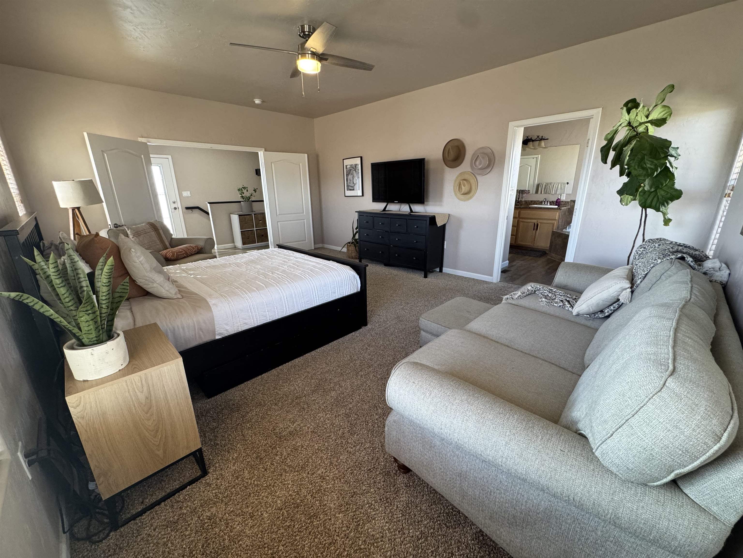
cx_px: 372
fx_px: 300
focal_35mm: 14
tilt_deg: -17.6
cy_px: 279
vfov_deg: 85.7
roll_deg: +0.7
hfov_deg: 102.1
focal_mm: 2.22
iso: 250
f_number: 2.2
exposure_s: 1/120
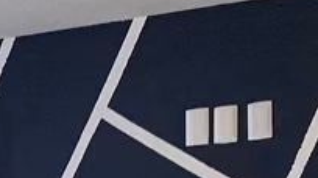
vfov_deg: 6.5
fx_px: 1406
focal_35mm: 167
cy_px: 564
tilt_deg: -10.6
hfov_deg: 12.5
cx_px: -92
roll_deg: +2.4
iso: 100
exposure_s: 1/61
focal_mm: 4.25
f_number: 1.8
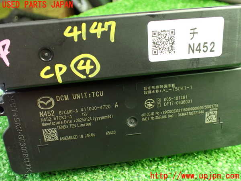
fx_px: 209
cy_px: 90
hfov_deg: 60.0
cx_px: 120
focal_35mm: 30
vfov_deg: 46.8
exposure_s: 1/30
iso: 800
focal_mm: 5.4
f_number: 2.3
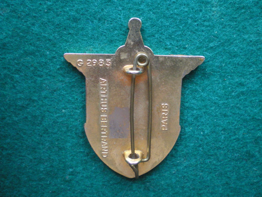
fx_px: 288
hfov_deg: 49.0
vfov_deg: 37.7
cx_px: 131
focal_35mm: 38
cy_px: 98
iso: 400
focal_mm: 6.3
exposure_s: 1/10
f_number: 3.1
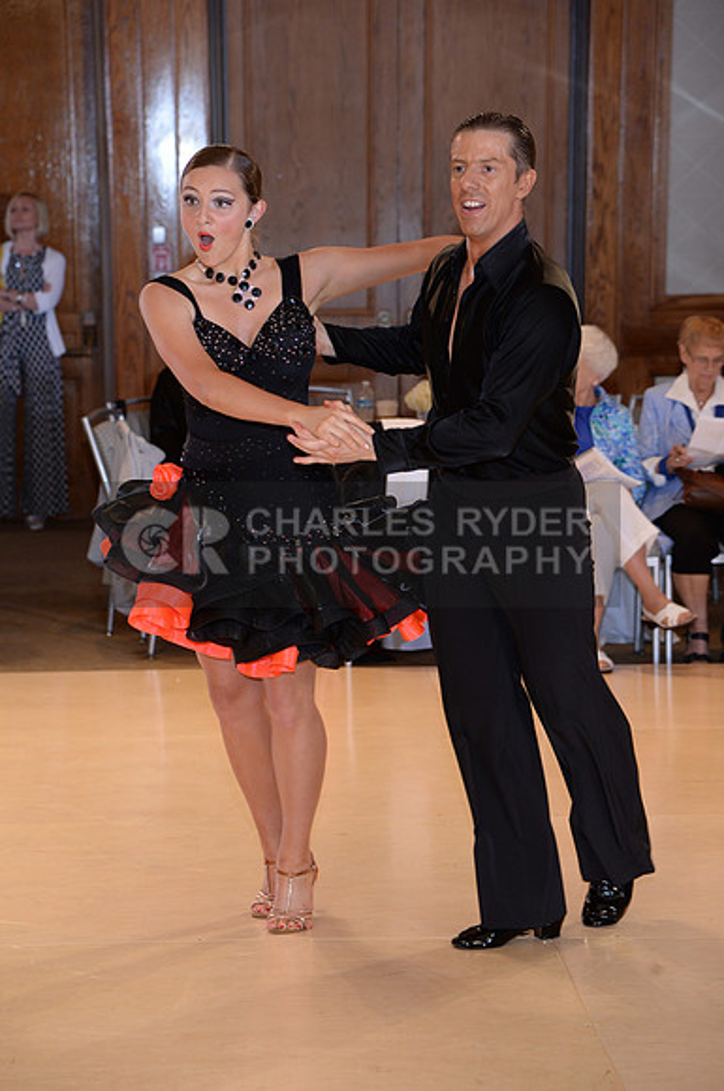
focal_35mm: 112
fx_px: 3389
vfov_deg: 18.3
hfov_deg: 12.2
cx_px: 362
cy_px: 546
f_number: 5.6
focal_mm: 112
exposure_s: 1/250
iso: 1250
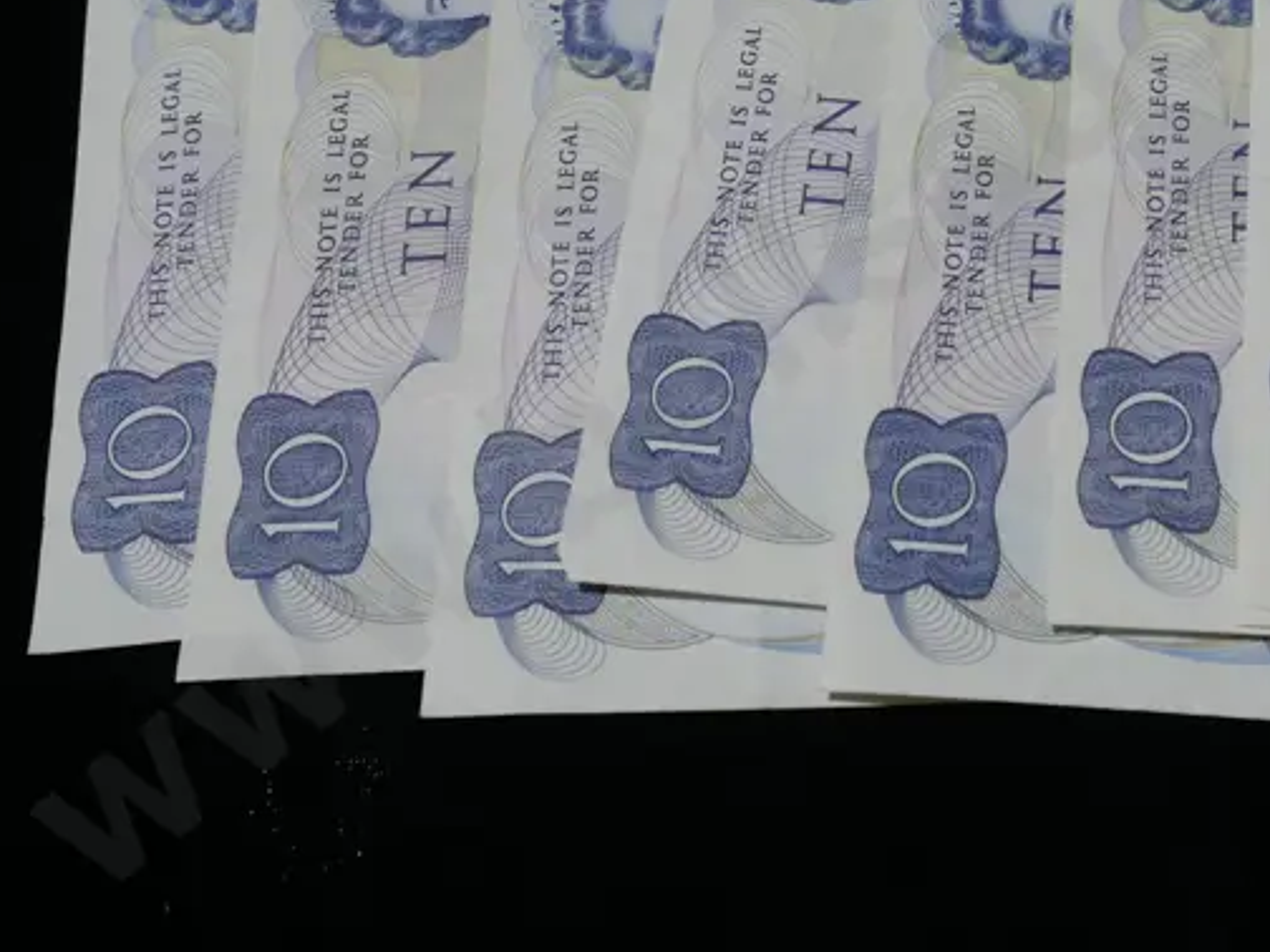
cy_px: 82
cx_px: 1089
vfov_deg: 23.4
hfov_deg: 30.6
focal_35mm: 61
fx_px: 2238
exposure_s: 1/100
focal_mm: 15
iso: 200
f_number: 5
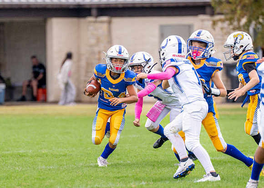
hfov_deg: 4.2
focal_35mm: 478
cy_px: 104
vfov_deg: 3.0
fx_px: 3580
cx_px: 105
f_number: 2.8
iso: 400
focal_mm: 200
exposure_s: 1/1600
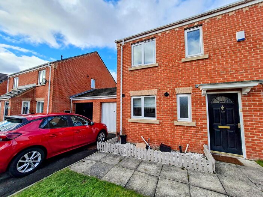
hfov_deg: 106.2
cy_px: 98
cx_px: 132
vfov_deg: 89.9
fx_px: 99
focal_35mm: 13
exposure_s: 1/686
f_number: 2.2
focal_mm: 1.74
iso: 50
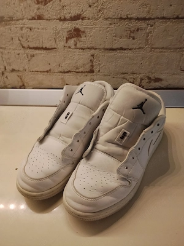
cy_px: 123
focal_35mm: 29
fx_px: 206
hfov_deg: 48.2
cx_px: 92
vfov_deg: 61.7
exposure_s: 1/33
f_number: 1.8
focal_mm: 4.22
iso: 320
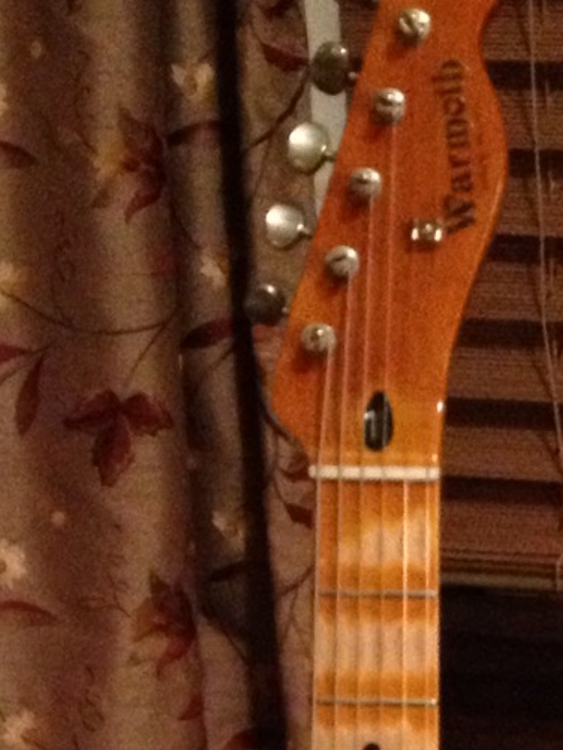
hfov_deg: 10.4
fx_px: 3100
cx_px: 401
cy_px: 1222
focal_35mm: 143
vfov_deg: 12.9
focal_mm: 4.28
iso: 500
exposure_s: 1/15
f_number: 2.4
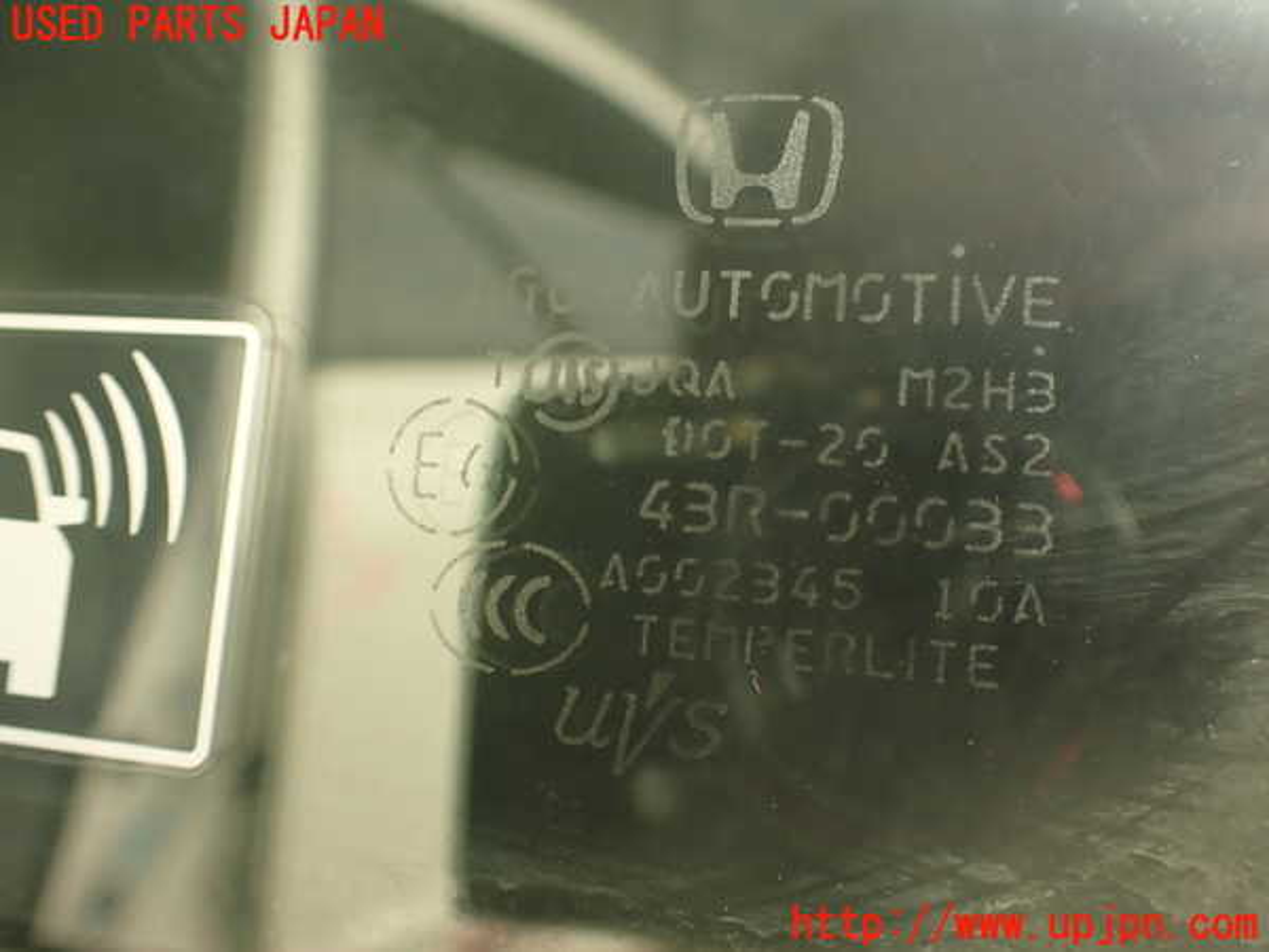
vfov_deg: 44.2
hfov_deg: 56.8
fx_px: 1173
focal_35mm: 32
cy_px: 476
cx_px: 634
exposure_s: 1/60
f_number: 2.4
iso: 125
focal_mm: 5.79
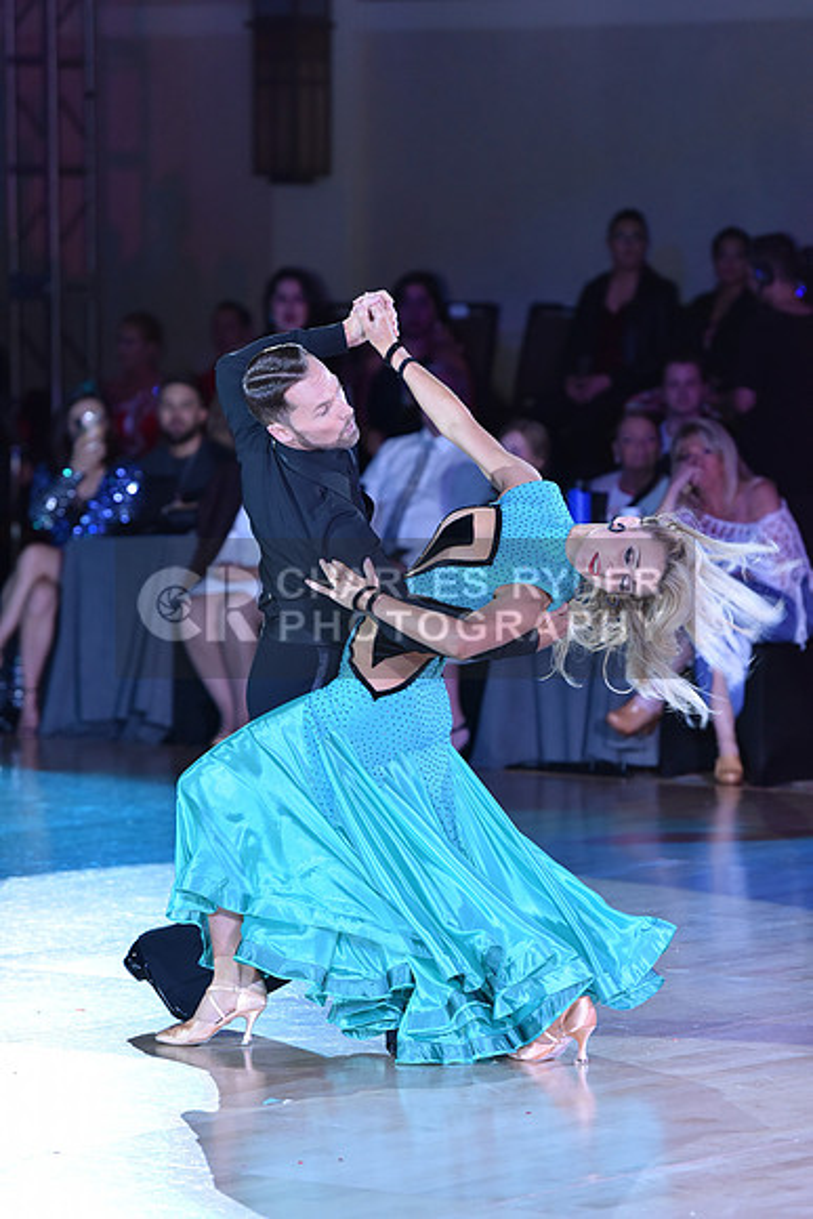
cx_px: 406
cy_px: 610
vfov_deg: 11.7
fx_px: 5924
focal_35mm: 175
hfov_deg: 7.9
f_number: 4
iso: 1600
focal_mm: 175
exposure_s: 1/250
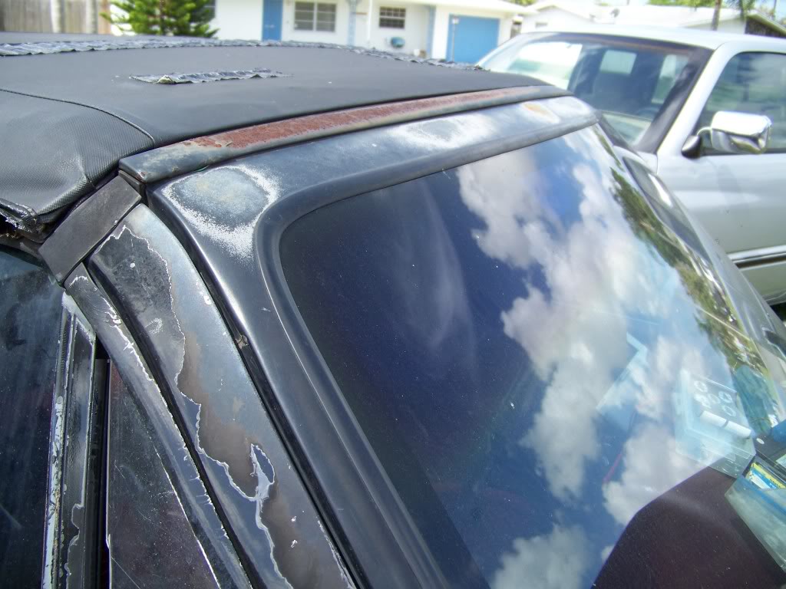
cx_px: 393
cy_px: 294
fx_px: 817
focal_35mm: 36
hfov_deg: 51.4
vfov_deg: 39.7
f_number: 2.8
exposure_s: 1/320
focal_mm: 5.9
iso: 64
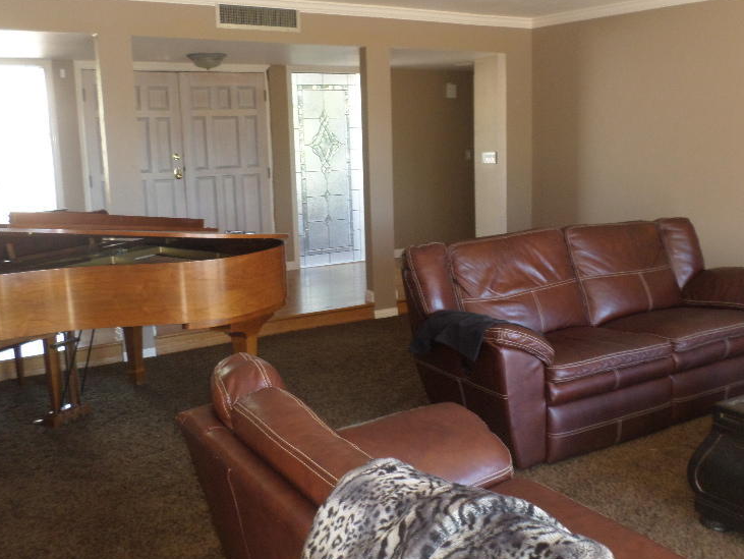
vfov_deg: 40.7
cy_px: 263
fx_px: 753
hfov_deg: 52.5
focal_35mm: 35
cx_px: 410
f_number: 2.5
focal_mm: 4.5
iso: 160
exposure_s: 1/30
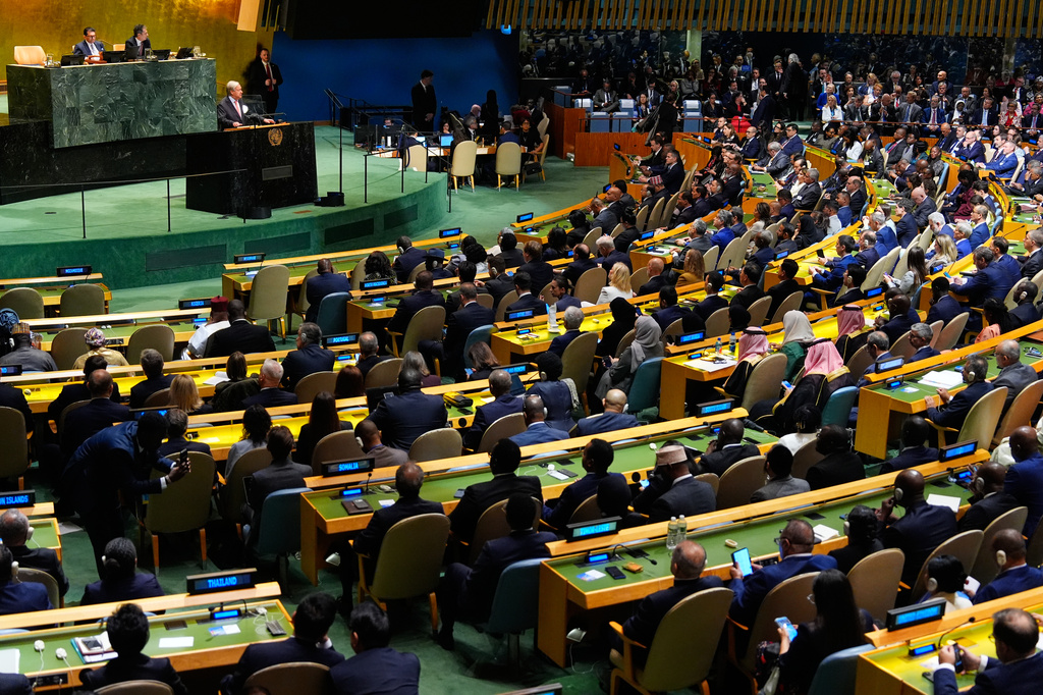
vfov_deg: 26.0
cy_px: 348
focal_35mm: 52
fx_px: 1506
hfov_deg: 38.2
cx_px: 522
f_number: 2.8
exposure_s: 1/400
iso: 3200
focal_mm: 52
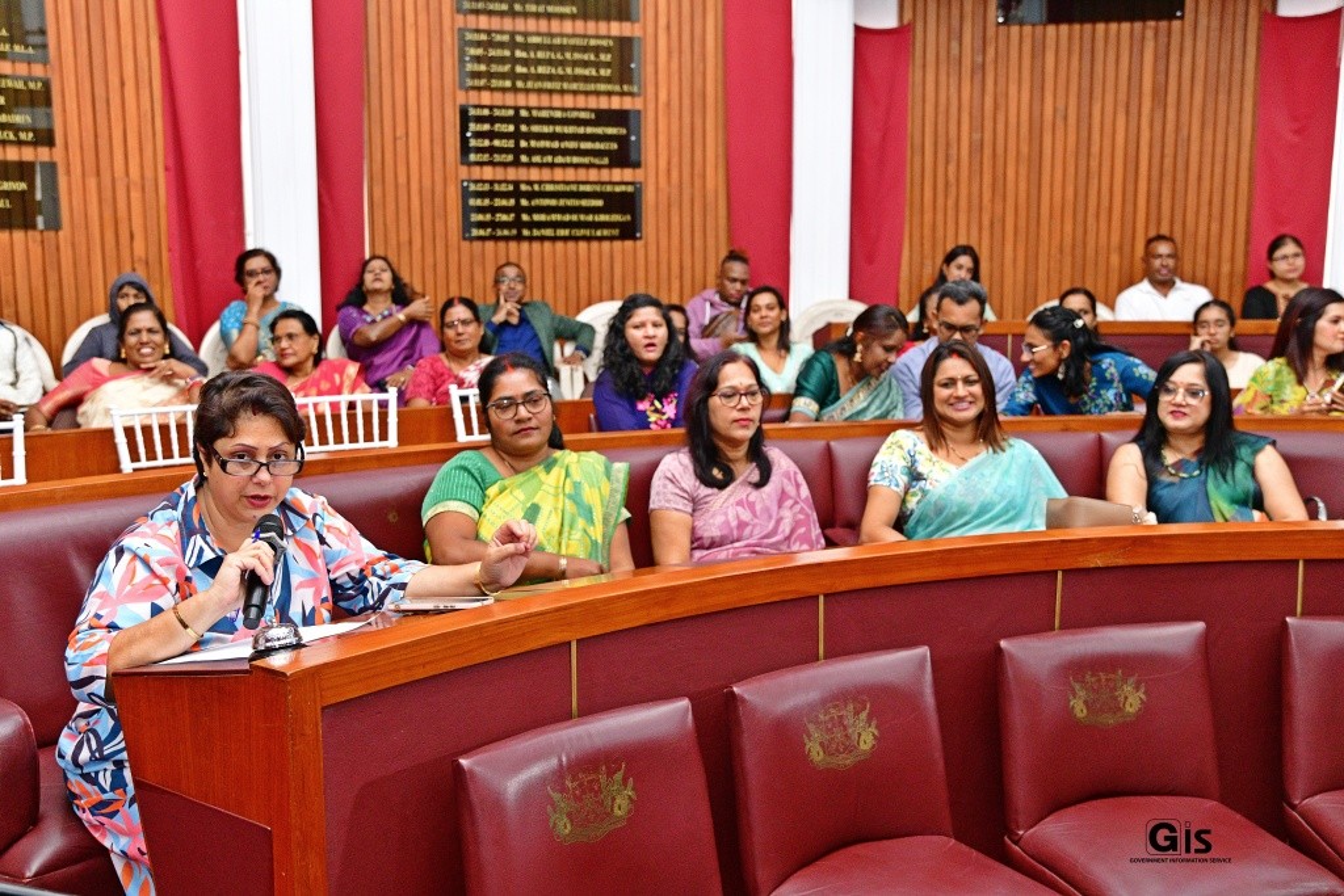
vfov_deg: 35.1
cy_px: 448
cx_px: 672
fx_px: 1419
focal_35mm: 38
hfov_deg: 50.7
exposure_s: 1/160
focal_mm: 38
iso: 3200
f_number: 4.5
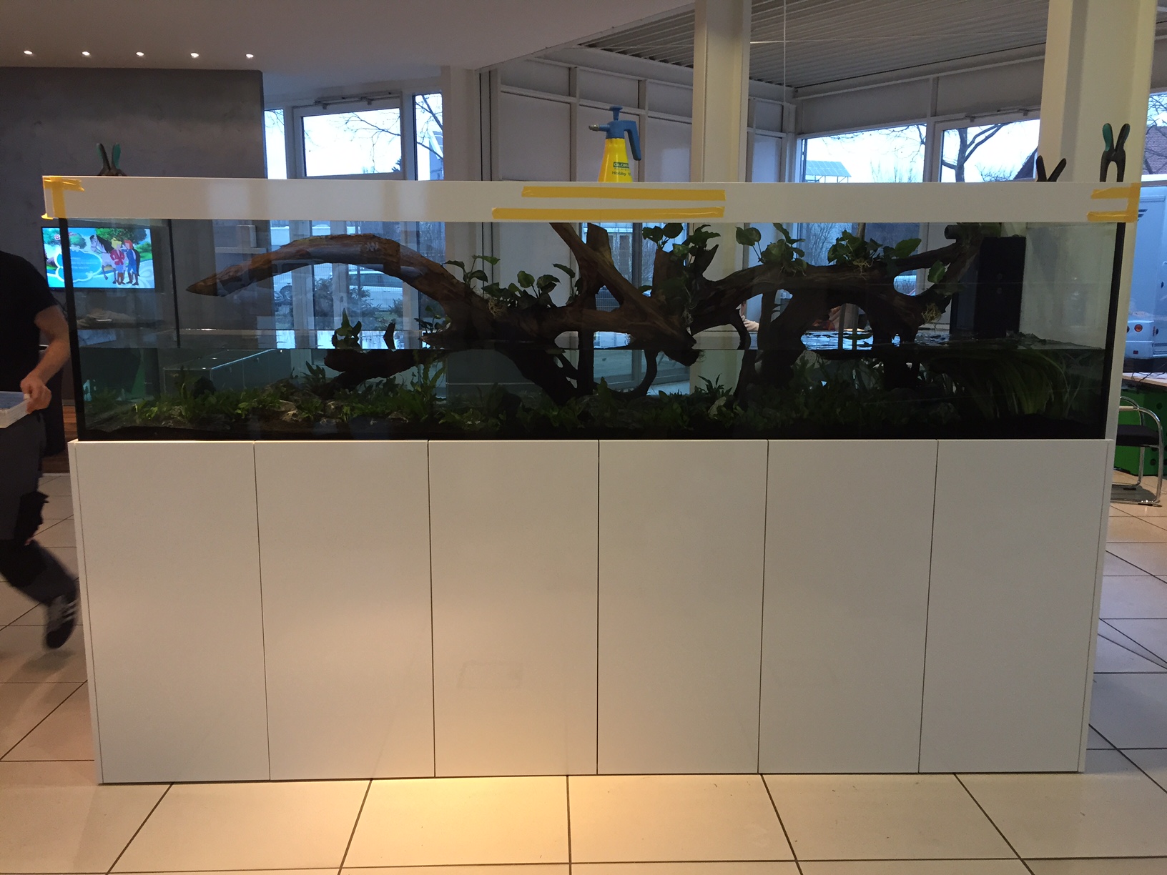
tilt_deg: -10.3
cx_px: 584
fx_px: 978
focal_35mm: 29
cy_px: 438
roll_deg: -0.4
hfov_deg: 61.7
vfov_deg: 48.2
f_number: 2.2
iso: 100
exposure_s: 1/30
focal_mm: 4.15
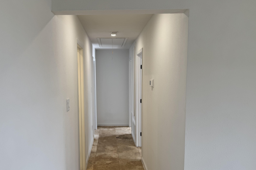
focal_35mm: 30
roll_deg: +1.1
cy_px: 98
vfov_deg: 43.5
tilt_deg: -5.7
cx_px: 108
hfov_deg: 61.6
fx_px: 213
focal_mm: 6.76
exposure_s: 1/120
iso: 50
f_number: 1.78
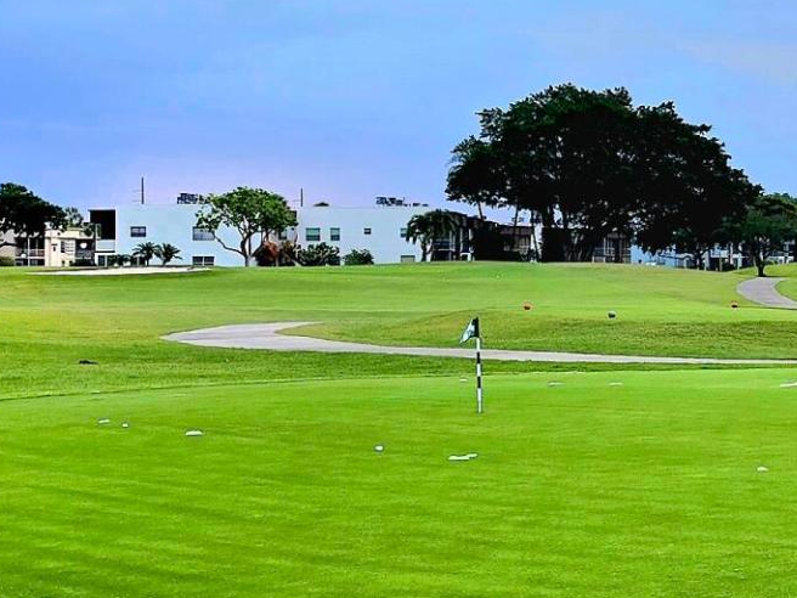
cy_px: 193
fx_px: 2325
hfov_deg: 18.3
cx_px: 994
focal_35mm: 101
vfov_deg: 14.6
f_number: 1.4
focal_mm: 6.5
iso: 32
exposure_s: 1/370
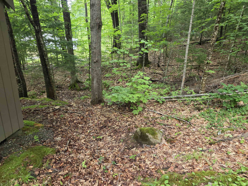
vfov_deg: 58.9
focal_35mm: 23
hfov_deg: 73.9
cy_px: 93
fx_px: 165
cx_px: 124
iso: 250
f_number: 1.7
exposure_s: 1/180
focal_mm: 6.25
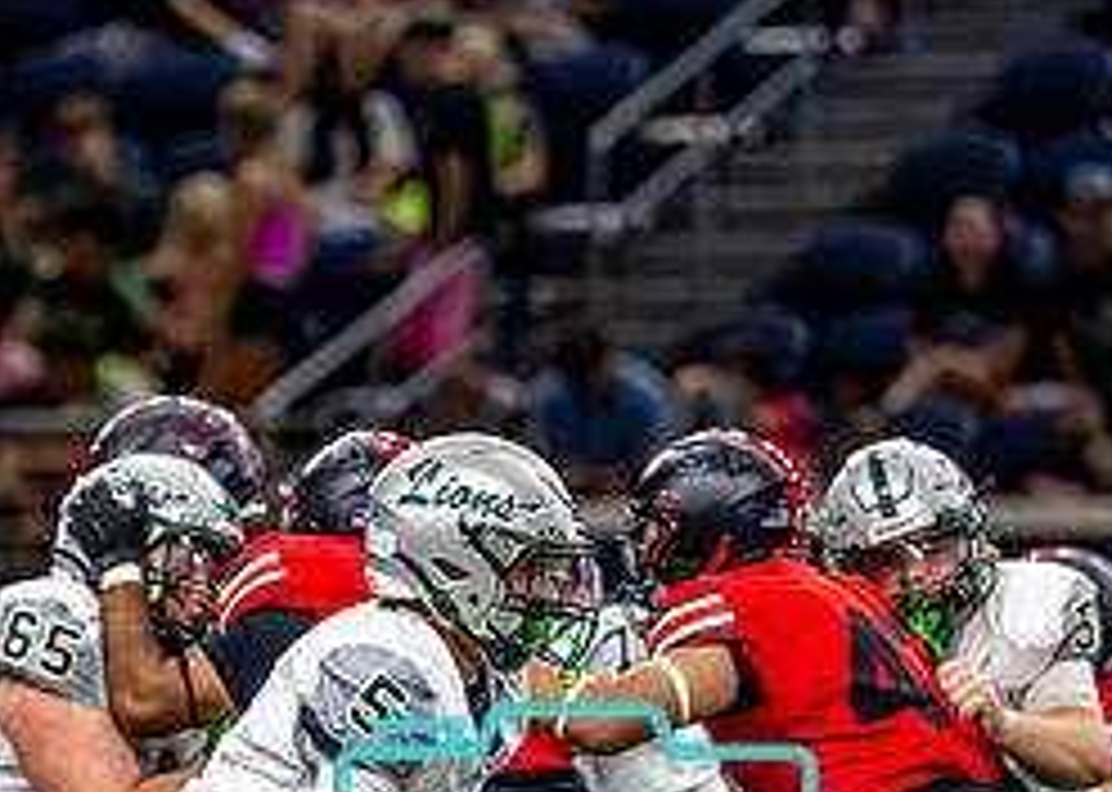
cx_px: 146
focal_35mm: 736
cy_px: 738
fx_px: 23225
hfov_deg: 2.7
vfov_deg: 2.0
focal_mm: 200
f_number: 2.8
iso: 4000
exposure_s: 1/2000
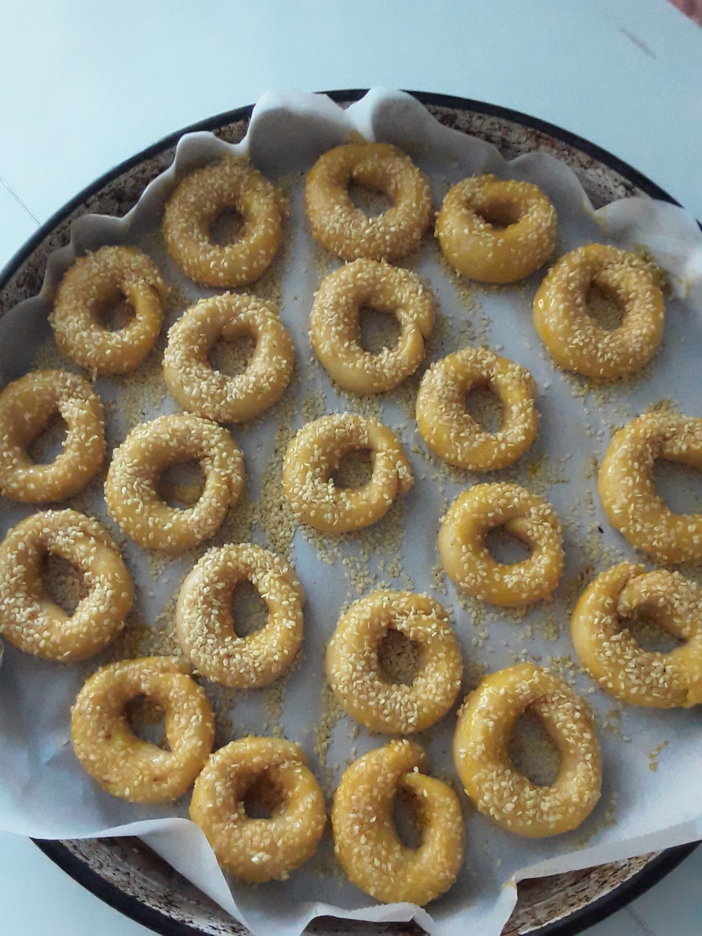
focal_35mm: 30
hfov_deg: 46.8
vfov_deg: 60.0
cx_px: 351
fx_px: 811
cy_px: 468
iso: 400
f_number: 1.9
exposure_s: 1/25
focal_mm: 2.2
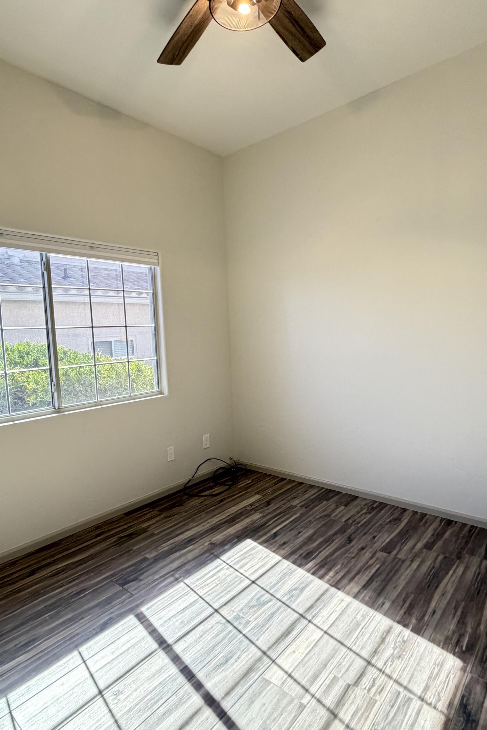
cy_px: 369
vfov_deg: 84.0
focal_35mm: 20
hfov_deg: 61.9
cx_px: 230
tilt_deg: -5.9
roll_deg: +2.7
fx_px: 406
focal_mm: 2.22
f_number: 2.2
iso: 400
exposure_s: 1/60
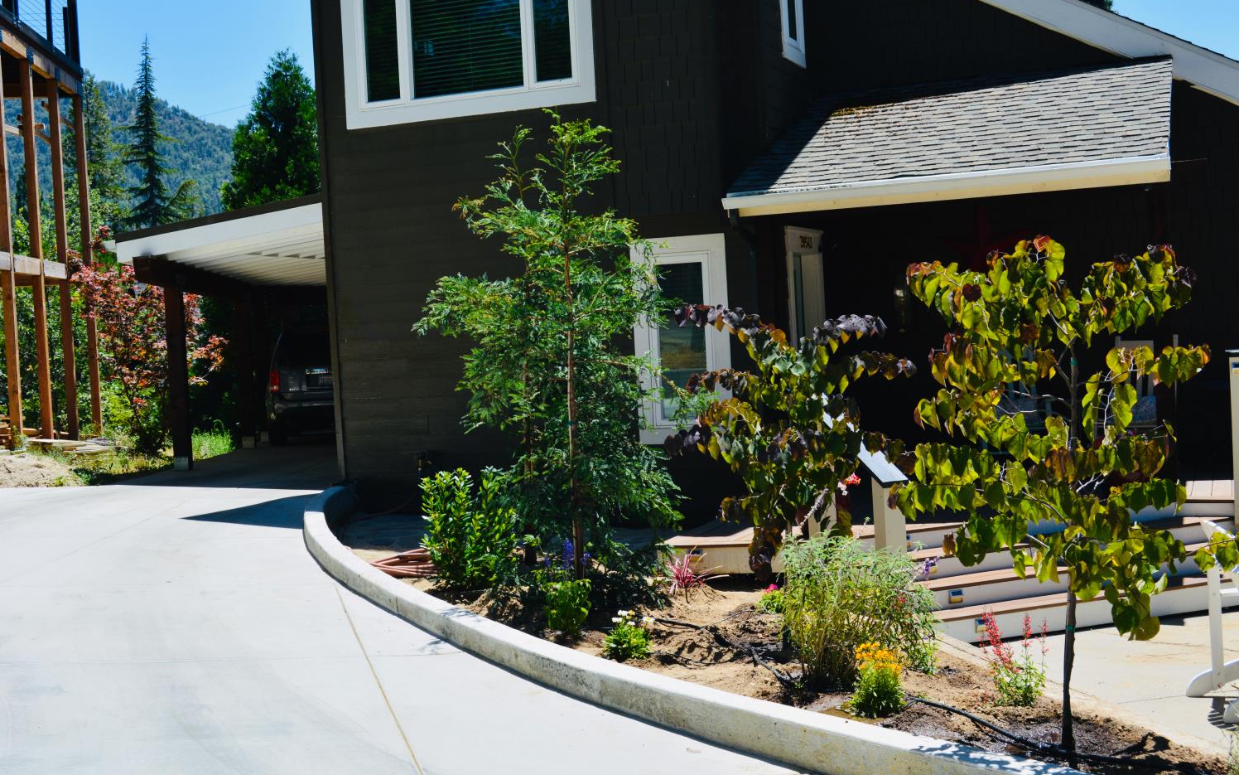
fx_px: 1553
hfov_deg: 43.5
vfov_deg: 28.0
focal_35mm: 46
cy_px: 368
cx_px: 620
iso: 200
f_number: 10
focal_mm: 30
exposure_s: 1/320
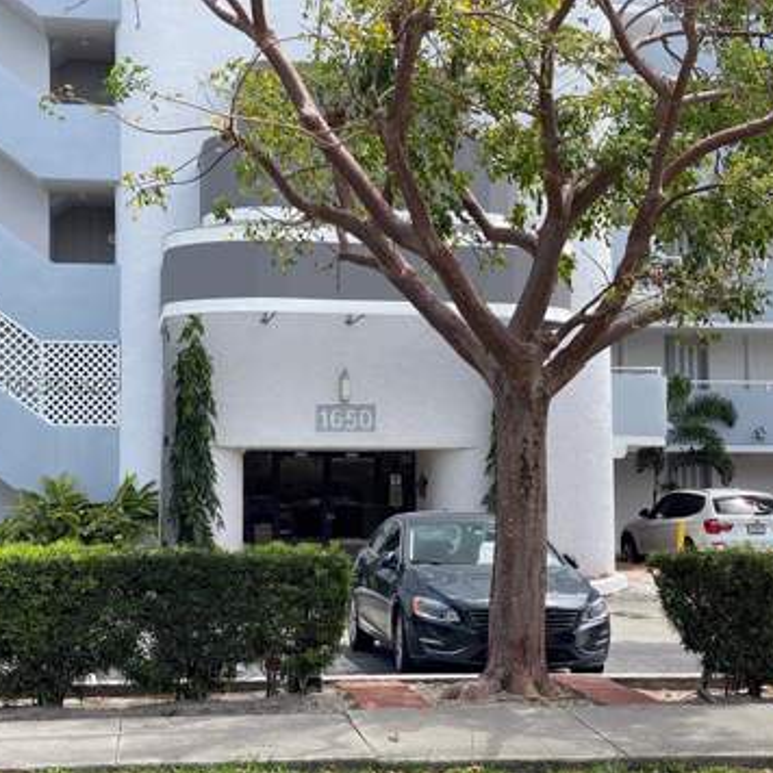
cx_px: 350
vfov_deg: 27.7
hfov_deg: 27.7
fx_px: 1566
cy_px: 389
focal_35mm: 62
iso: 20
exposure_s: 1/888
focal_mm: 6
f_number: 2
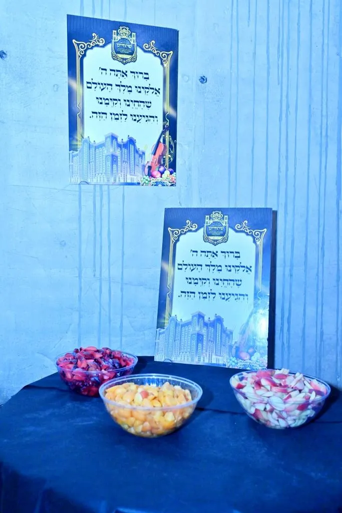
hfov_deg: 41.7
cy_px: 256
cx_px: 171
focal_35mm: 32
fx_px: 449
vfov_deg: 59.5
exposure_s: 1/125
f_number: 4
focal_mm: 31.5
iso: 2500
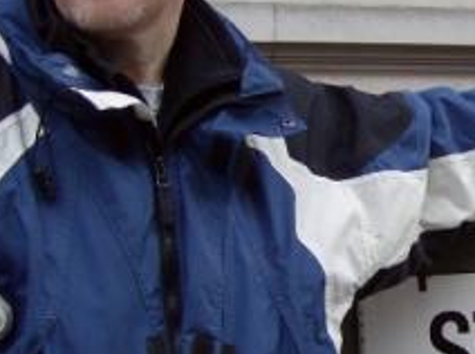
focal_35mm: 76
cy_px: 181
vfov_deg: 19.3
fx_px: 1041
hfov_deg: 24.8
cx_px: 450
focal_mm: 6
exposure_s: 1/370
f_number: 2.8
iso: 100
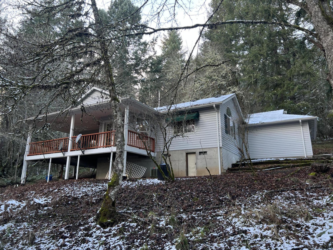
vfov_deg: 53.1
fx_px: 250
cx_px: 166
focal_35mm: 26
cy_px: 125
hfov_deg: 67.3
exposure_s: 1/135
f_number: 1.5
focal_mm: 5.7
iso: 64
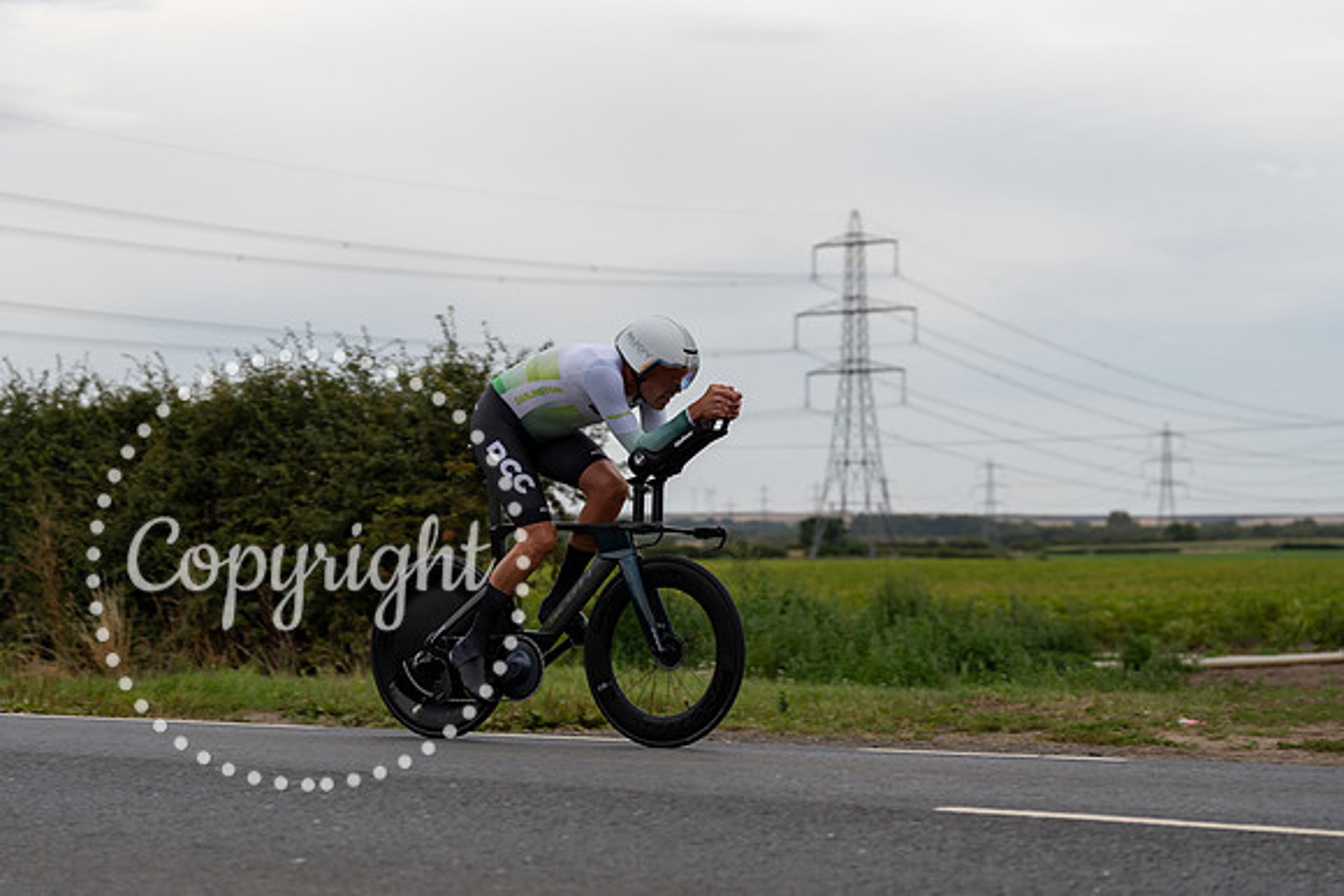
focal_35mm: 70
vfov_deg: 19.5
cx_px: 672
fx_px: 2614
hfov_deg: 28.8
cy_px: 448
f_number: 3.2
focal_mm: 70
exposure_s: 1/800
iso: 640
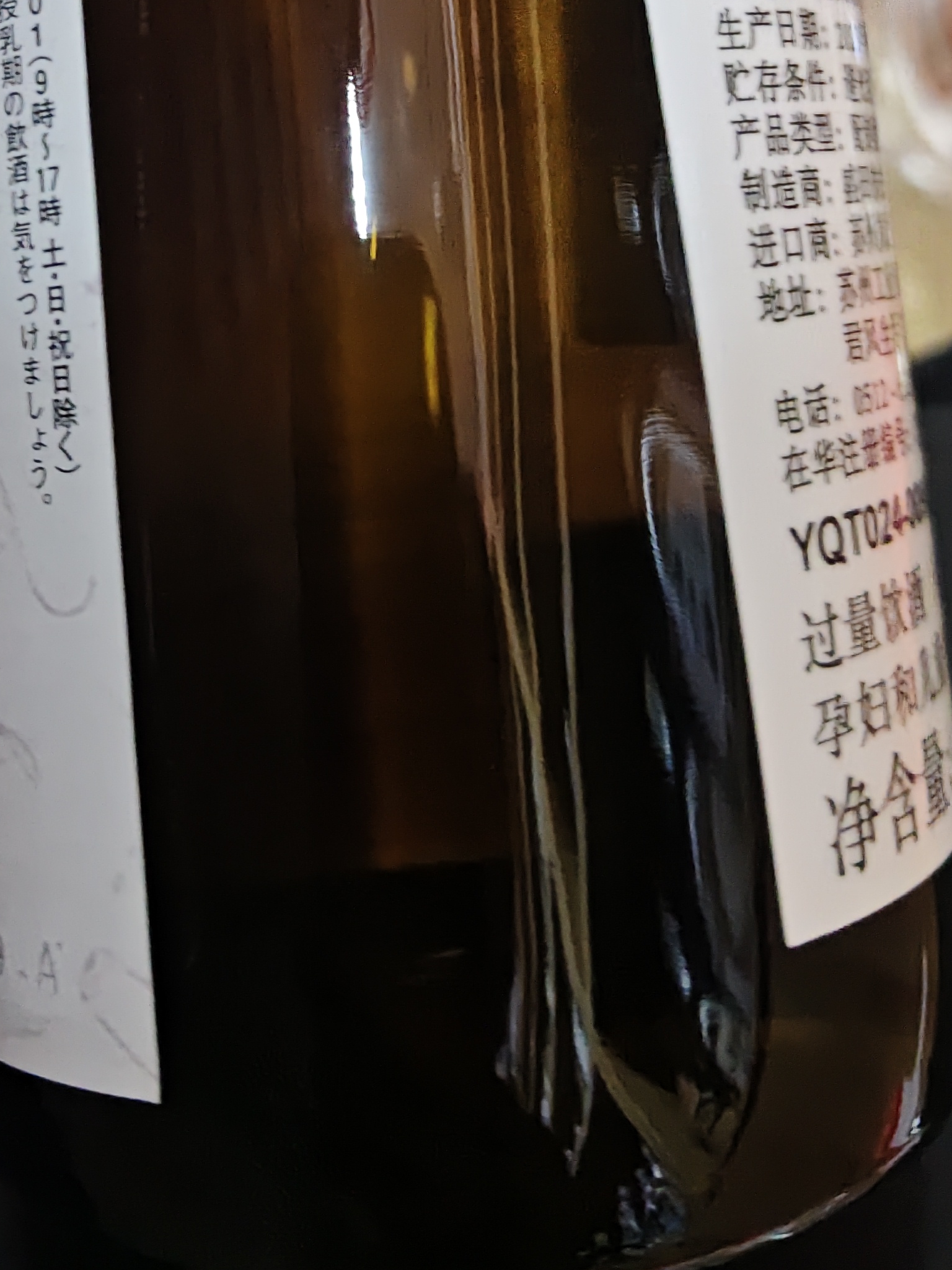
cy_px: 141
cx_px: 249
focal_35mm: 46
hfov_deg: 31.0
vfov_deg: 38.6
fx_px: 1687
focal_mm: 5.56
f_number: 1.88
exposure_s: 1/271
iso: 3505
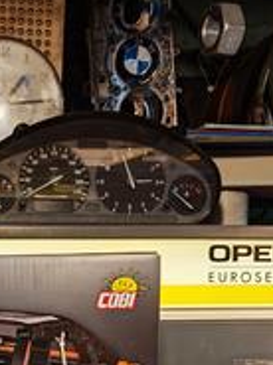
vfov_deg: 21.7
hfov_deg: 18.6
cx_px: 44
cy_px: 519
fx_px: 823
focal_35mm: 78
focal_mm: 6.83
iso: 200
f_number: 2
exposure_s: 1/100
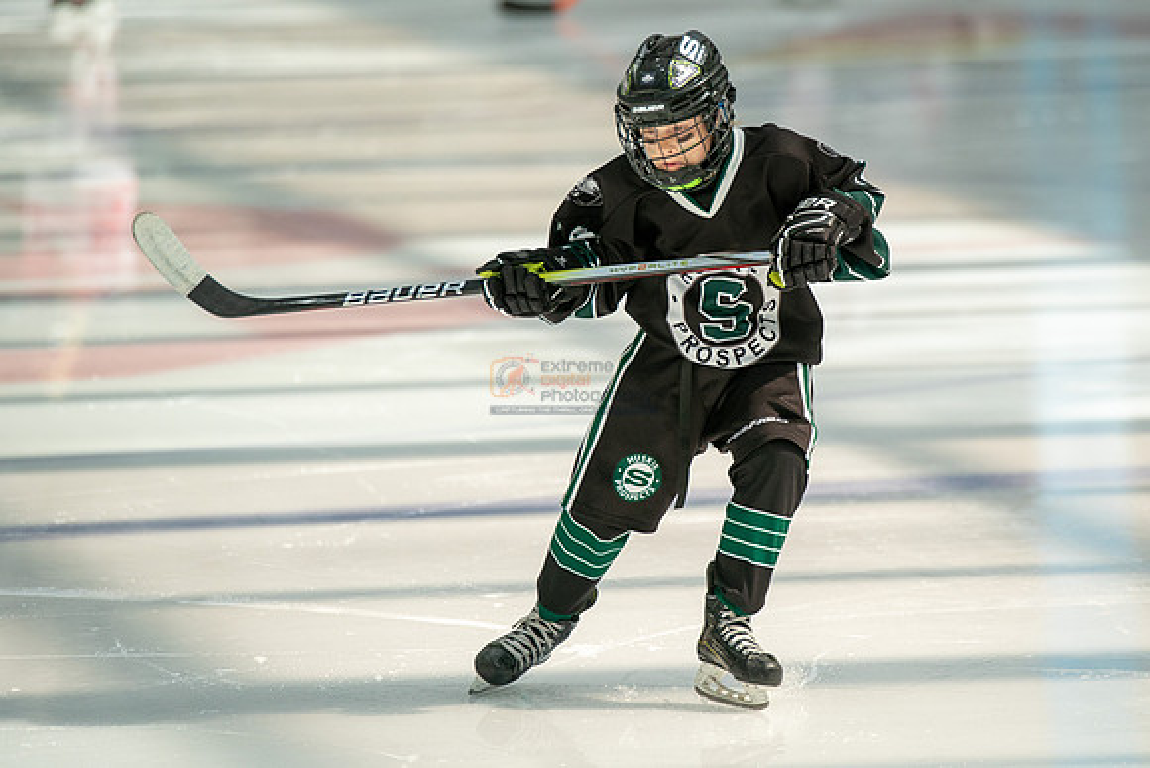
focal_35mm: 357
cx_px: 684
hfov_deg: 5.8
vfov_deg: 3.9
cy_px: 311
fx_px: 11404
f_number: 3.5
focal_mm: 300
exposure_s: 1/4000
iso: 1600
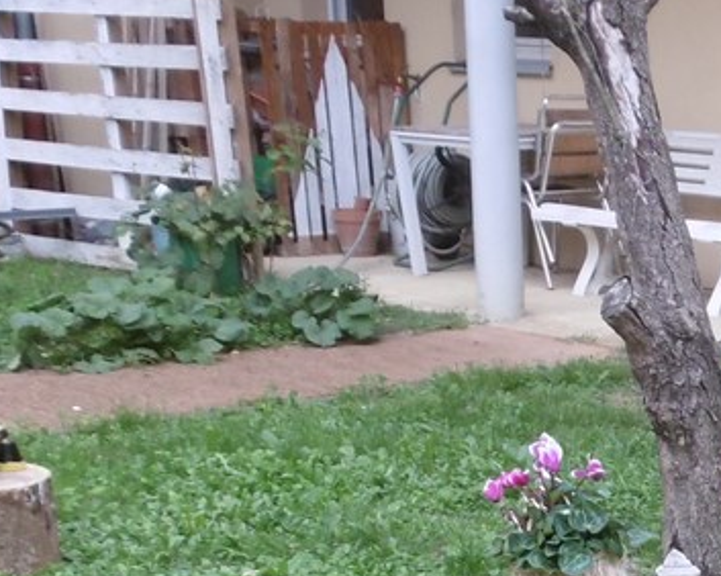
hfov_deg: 18.8
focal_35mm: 93
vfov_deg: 15.9
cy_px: 694
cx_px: 999
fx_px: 1983
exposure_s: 1/80
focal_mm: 4.3
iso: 100
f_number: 3.1
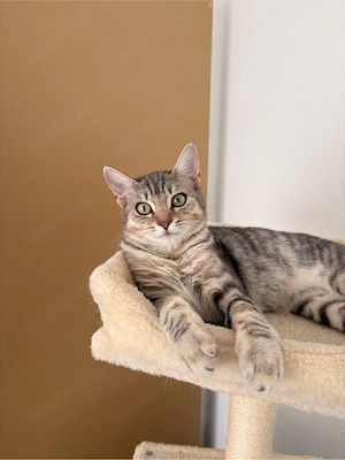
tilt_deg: -10.6
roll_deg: -1.9
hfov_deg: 53.1
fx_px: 346
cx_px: 172
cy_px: 230
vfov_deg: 67.3
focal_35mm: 26
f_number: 1.6
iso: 50
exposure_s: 1/122
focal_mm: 5.96
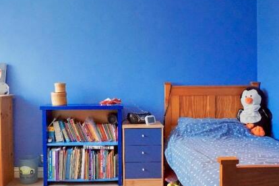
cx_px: 133
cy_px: 95
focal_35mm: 38
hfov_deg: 50.7
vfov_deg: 35.1
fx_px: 294
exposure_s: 1/125
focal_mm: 16
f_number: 3.5
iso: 3200
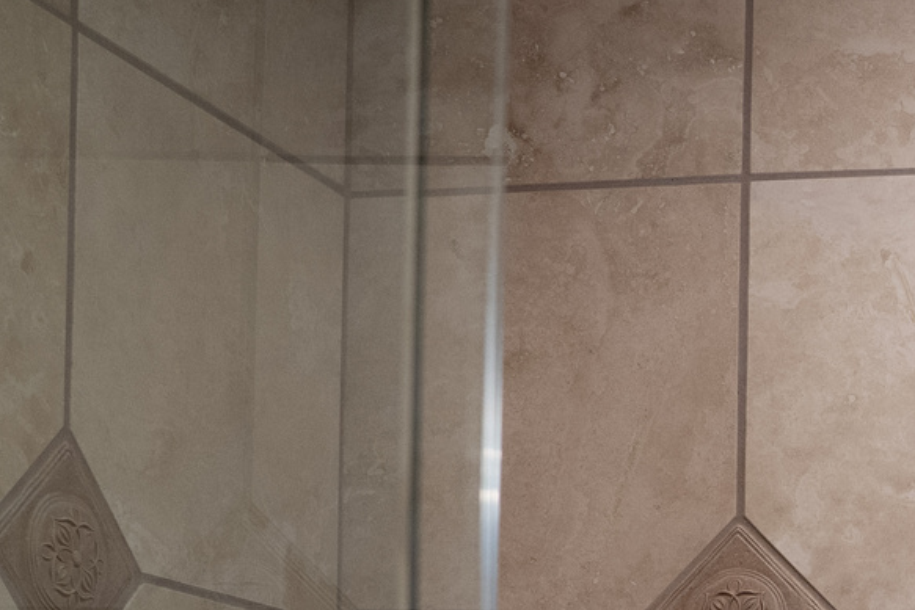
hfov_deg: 19.7
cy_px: 956
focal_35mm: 90
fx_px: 2288
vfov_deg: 14.1
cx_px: 1360
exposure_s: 1/160
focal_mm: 24
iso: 1000
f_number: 4
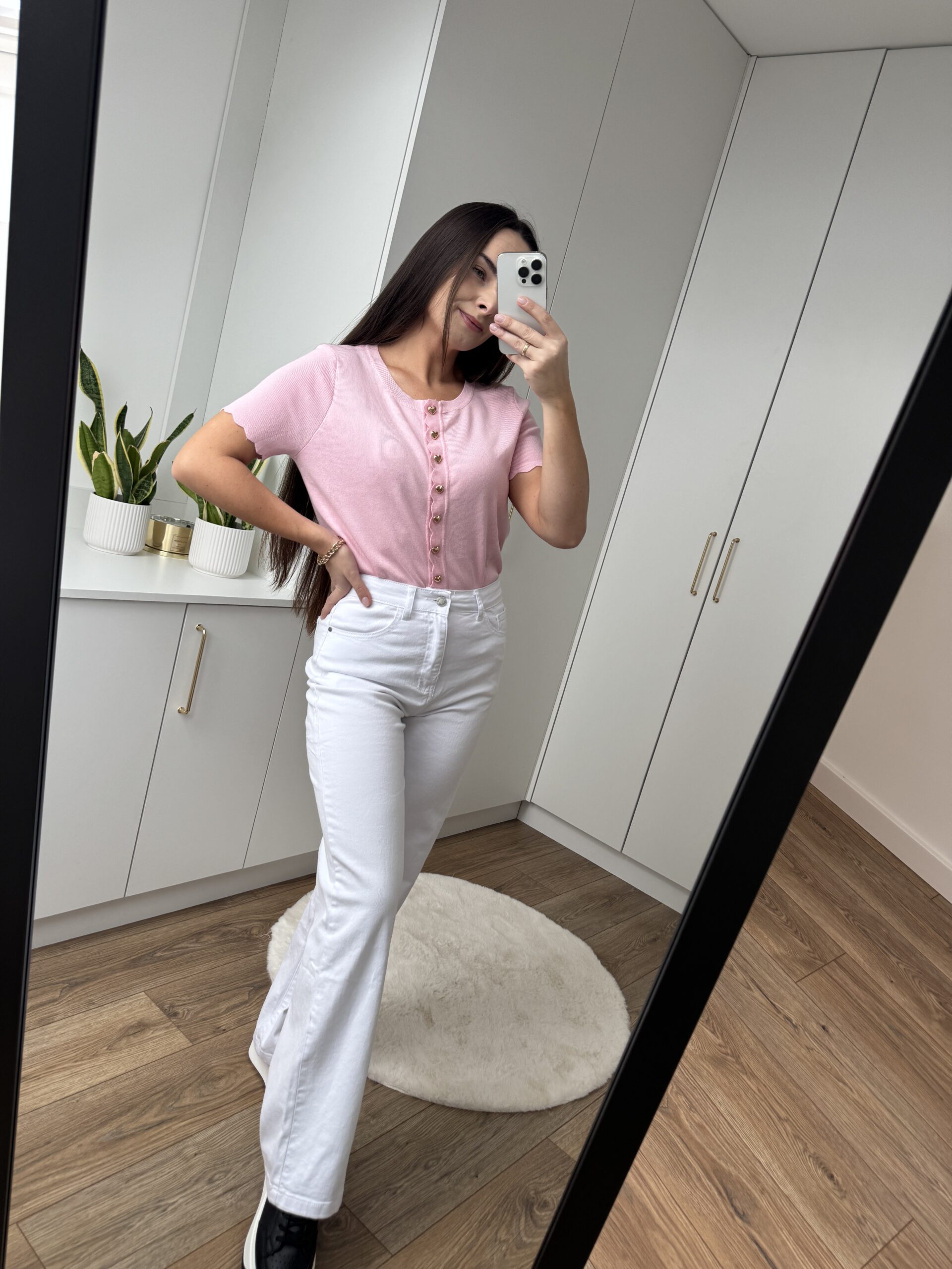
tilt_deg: -30.8
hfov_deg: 56.8
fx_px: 880
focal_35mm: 24
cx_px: 476
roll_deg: -15.8
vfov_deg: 71.6
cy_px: 634
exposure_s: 1/121
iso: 100
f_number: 1.78
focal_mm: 6.76
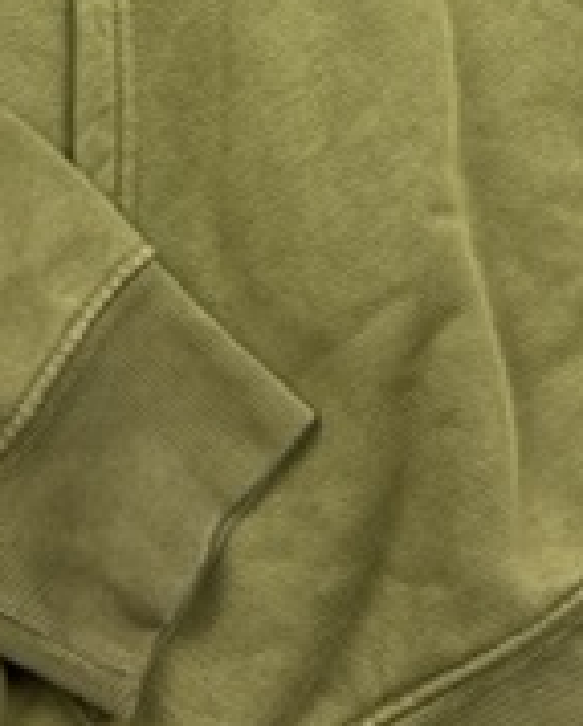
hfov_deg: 18.2
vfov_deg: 20.2
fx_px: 1807
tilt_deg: -55.5
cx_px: 151
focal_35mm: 84
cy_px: -298
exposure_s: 1/100
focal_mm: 6.76
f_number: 1.78
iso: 200
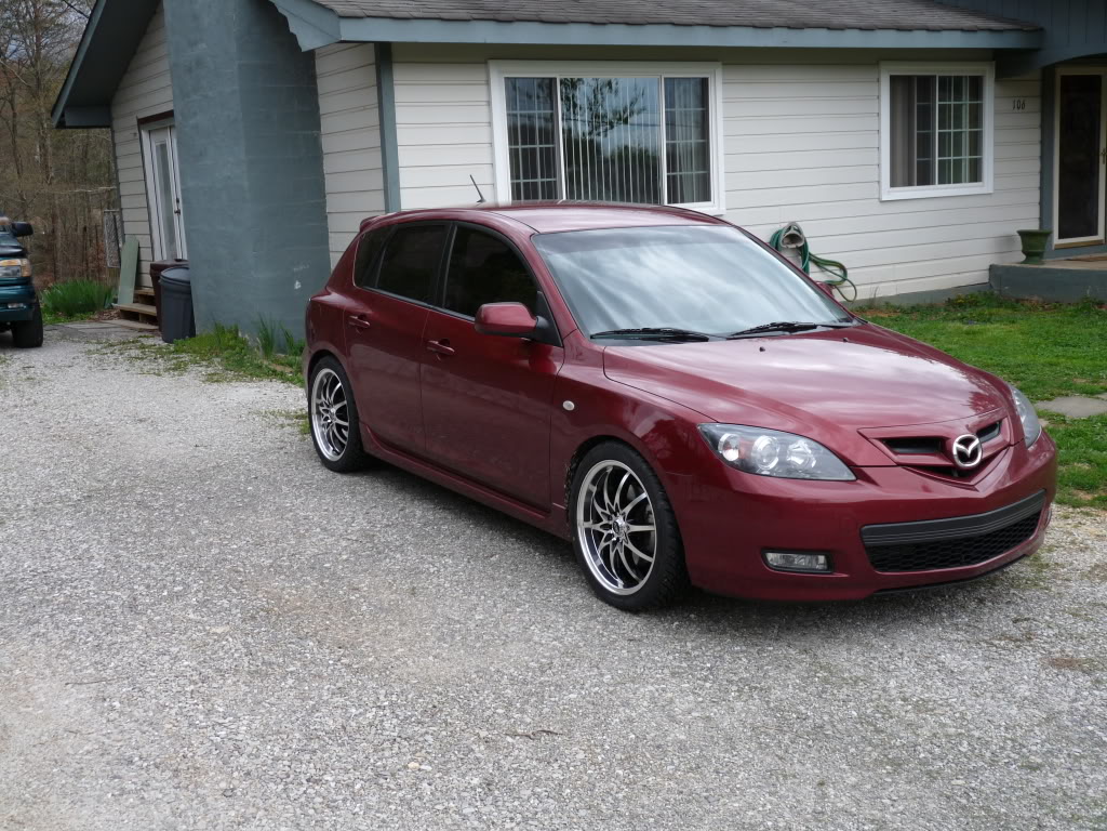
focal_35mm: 40
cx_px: 554
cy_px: 416
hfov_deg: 46.8
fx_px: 1279
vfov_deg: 36.0
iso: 100
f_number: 3
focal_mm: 7.2
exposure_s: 1/80
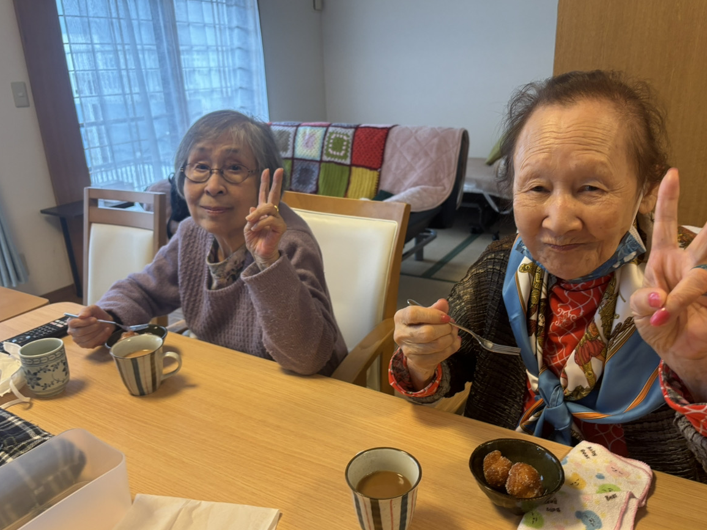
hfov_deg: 65.3
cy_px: 266
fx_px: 551
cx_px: 360
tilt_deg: -19.2
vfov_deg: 51.4
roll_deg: +1.3
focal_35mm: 27
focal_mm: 5.96
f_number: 1.6
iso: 160
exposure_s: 1/50
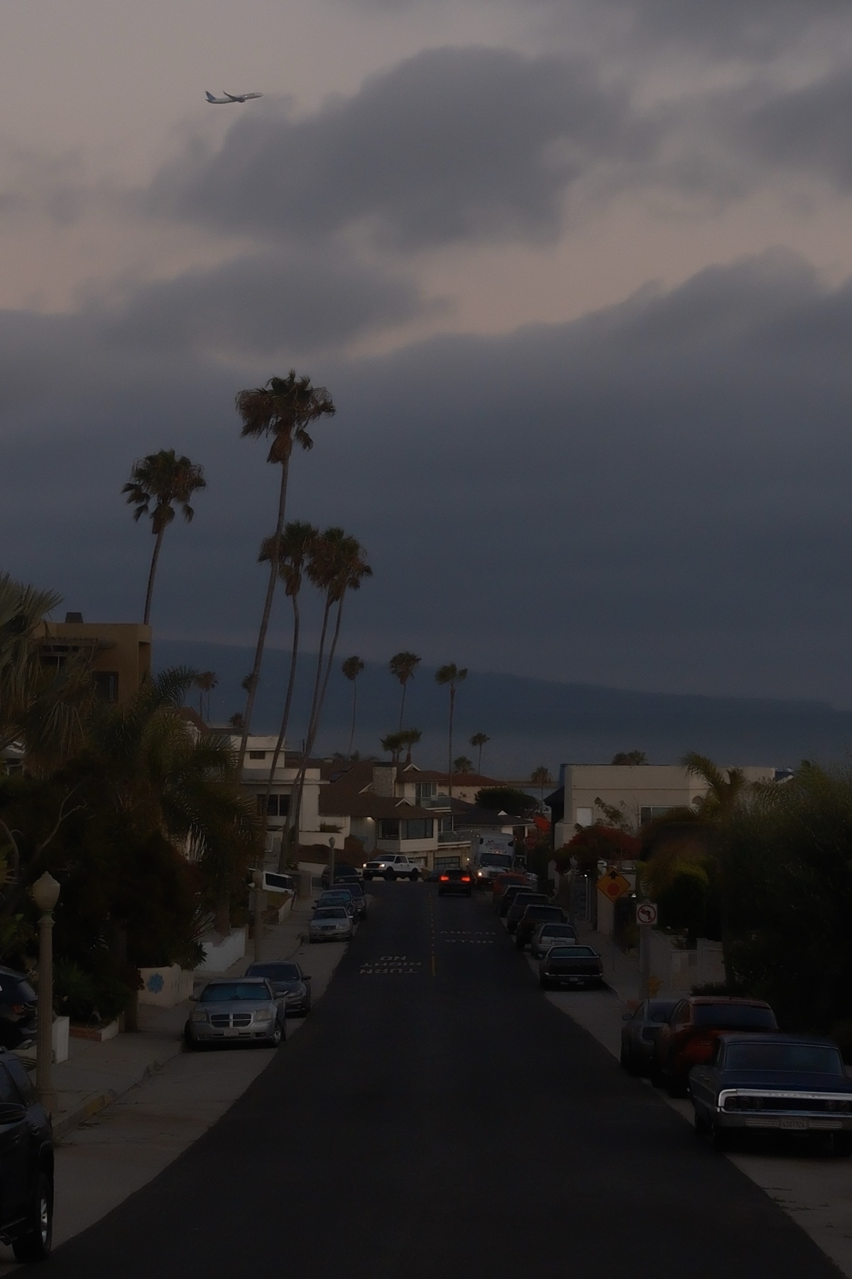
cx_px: 426
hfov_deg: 37.9
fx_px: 1242
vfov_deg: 54.4
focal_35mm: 35
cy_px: 640
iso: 500
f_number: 5
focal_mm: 23
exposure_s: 1/220
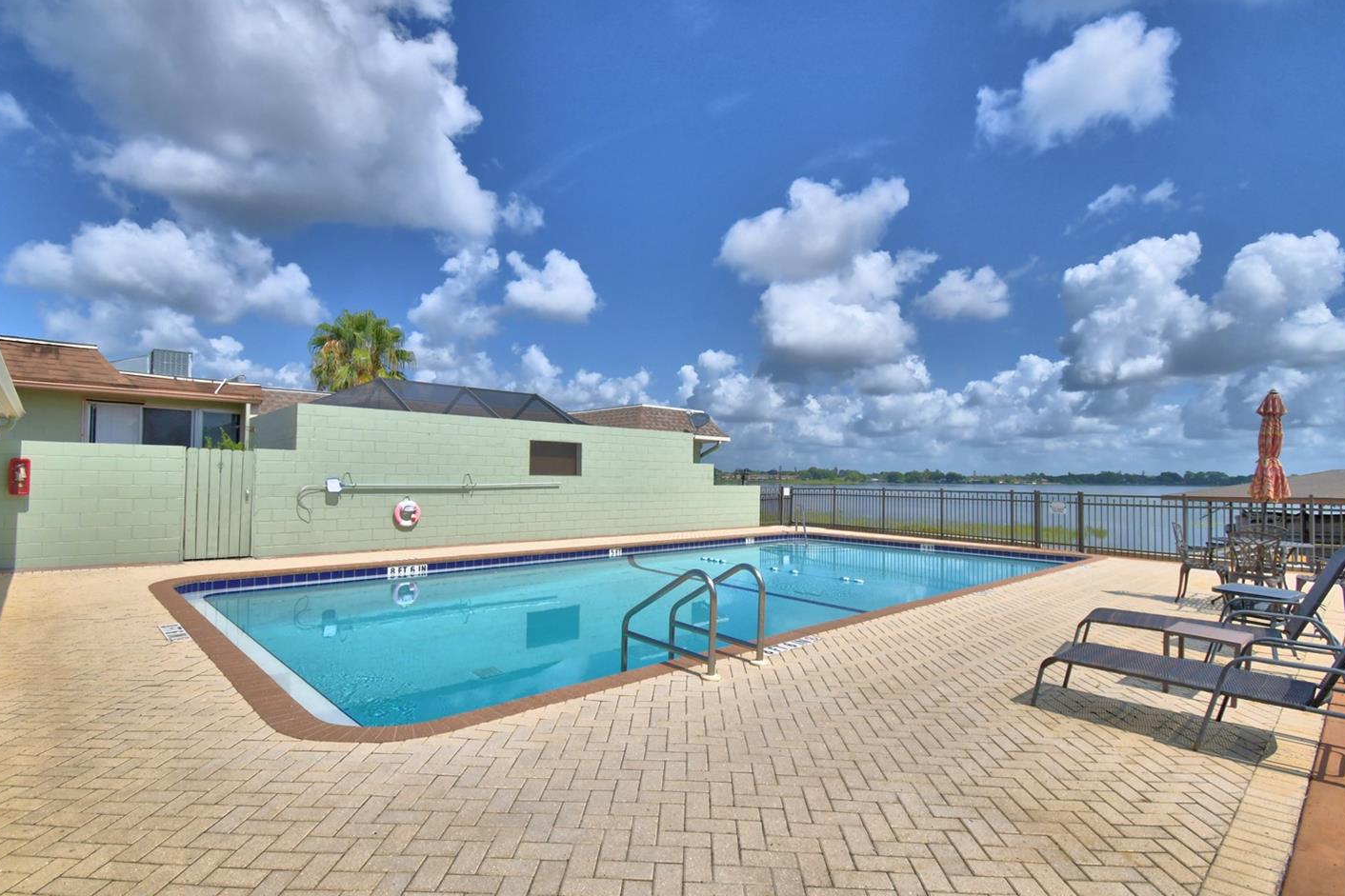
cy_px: 459
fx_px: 635
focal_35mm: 17
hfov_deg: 93.3
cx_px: 672
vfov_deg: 70.4
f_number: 4.5
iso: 100
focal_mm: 10
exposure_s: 1/2500
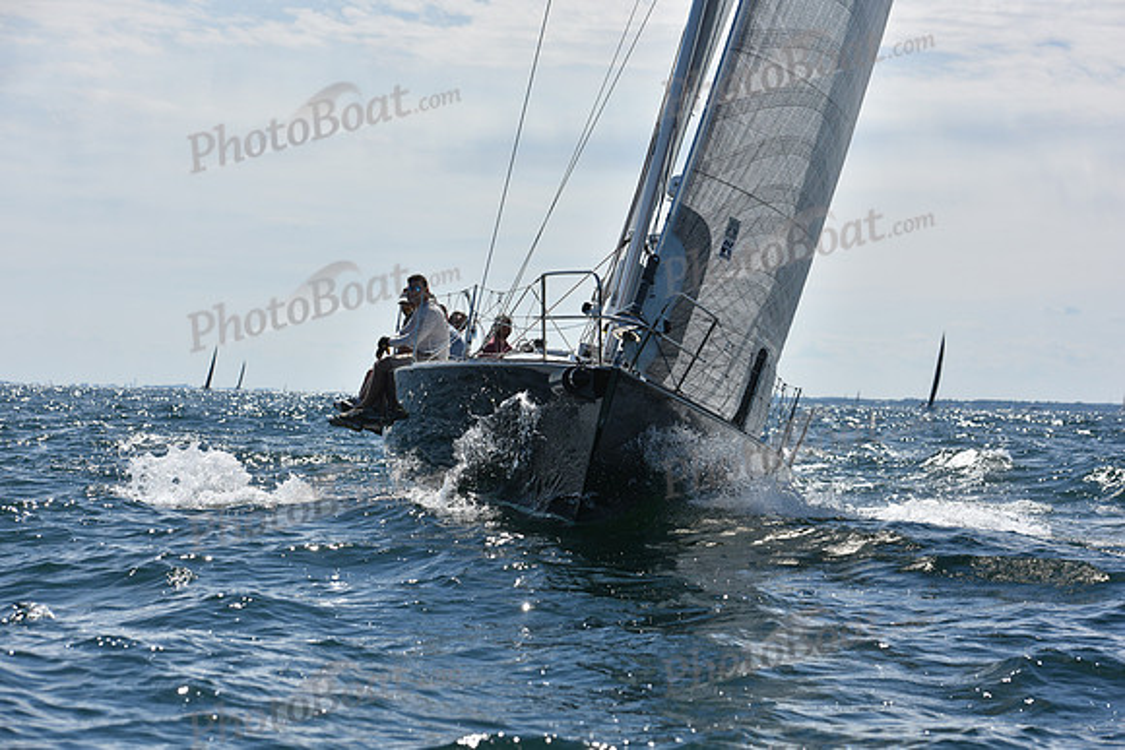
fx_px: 3063
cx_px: 562
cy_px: 375
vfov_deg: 14.0
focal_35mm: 98
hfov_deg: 20.8
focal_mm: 98
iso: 250
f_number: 6.3
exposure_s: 1/2500
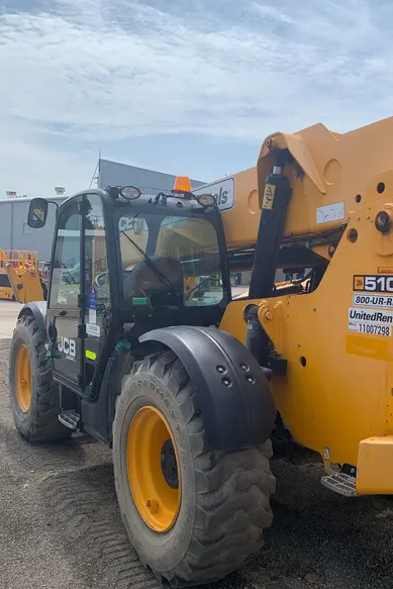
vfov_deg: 55.8
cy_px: 294
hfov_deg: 38.3
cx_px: 273
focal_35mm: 34
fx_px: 556
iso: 25
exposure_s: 1/3937
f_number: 1.8
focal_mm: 4.25
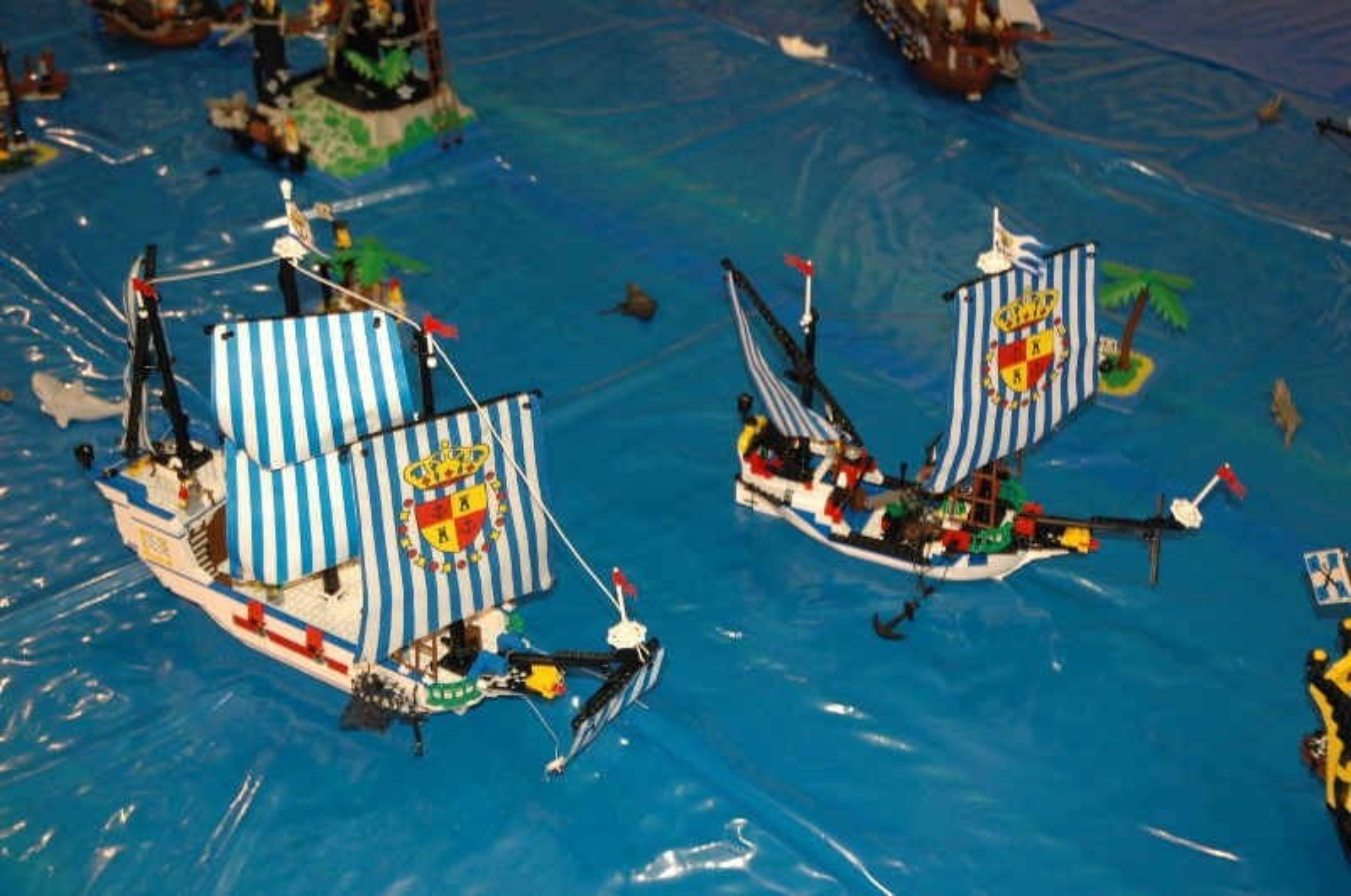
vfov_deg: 28.9
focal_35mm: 46
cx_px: 676
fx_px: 1743
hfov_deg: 42.4
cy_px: 448
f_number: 4
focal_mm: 31
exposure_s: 1/60
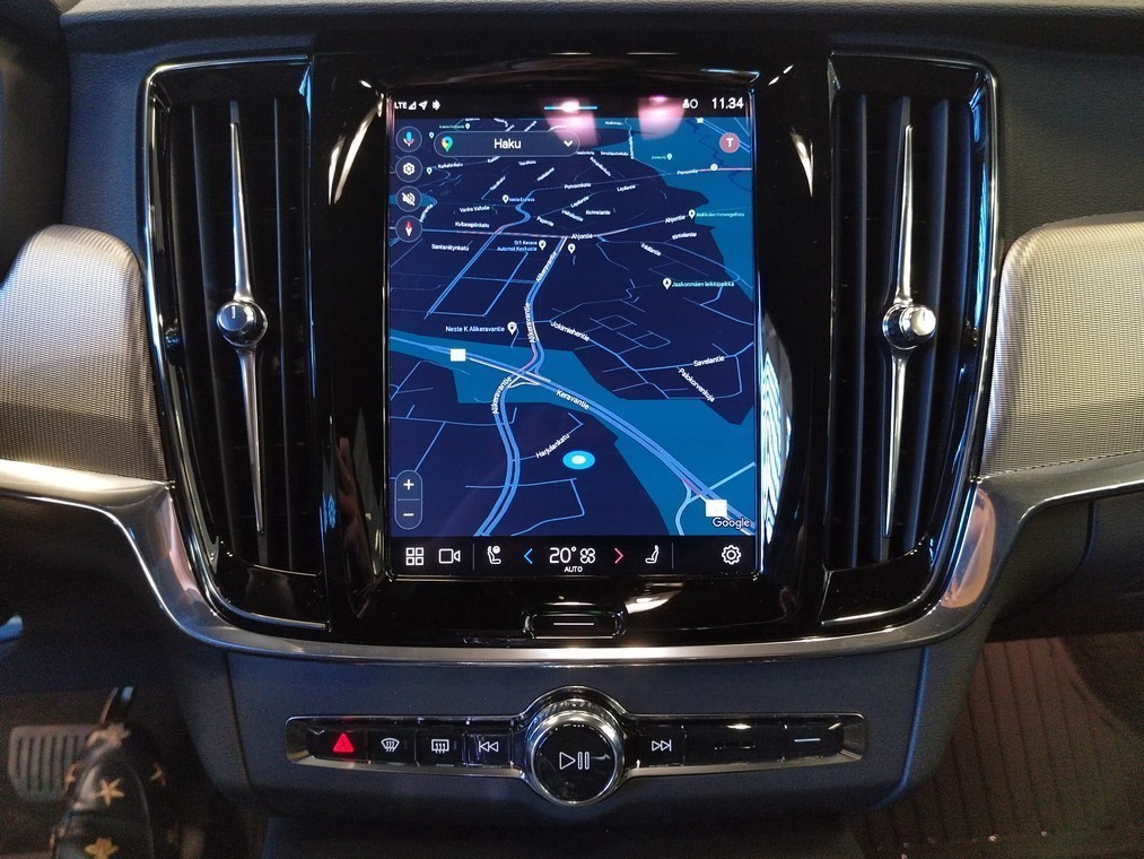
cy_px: 430
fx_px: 959
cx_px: 572
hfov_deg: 61.7
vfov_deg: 48.2
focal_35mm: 29
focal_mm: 5.52
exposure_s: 1/60
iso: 4840
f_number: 1.9
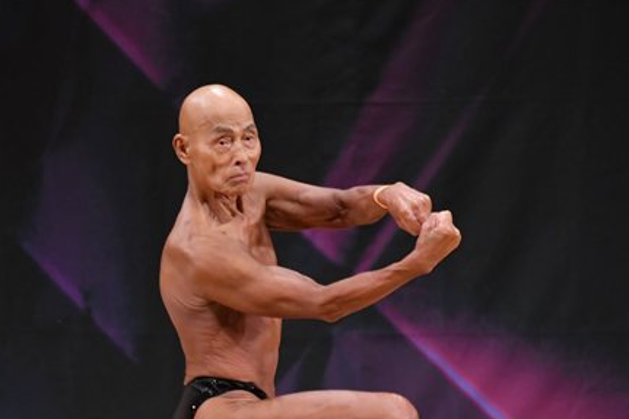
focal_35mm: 621
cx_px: 224
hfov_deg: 3.3
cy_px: 366
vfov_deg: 2.2
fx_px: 10846
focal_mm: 230
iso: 2500
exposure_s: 1/400
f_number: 5.6
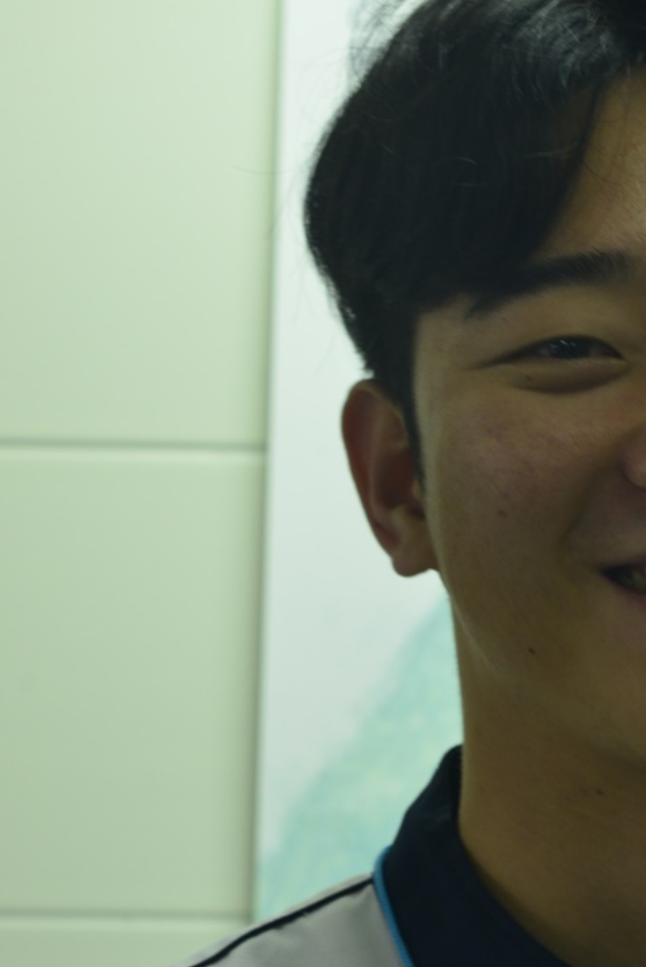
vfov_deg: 11.7
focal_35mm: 175
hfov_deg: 7.8
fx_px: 4705
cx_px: 627
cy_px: 810
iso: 800
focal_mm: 78
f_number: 7.1
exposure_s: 1/30
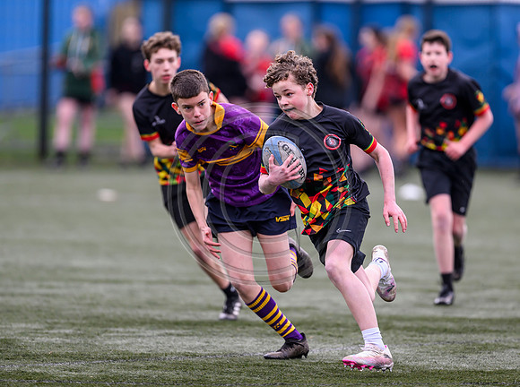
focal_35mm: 479
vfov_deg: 3.1
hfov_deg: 4.2
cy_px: 173
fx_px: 7175
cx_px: 322
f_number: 3.2
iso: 500
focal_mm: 400
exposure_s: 1/1600
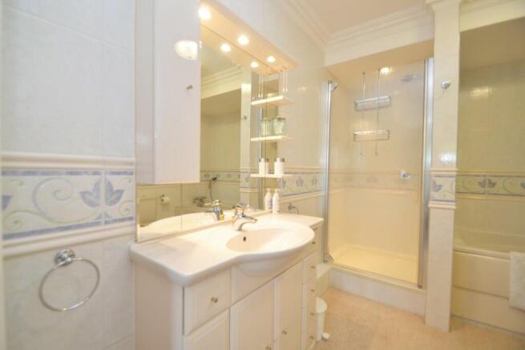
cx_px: 262
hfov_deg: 100.4
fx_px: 219
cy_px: 175
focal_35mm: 15
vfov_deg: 77.4
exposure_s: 1/80
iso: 400
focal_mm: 10
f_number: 4.5
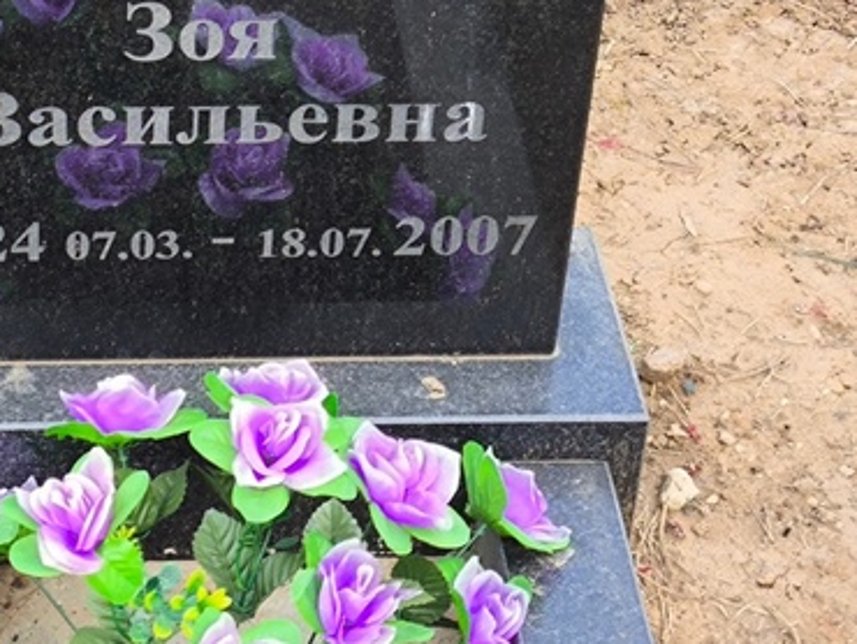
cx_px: 80
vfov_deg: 13.6
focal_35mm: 108
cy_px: 65
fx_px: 2676
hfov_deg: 17.9
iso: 50
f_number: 1.7
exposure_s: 1/129
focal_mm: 4.71
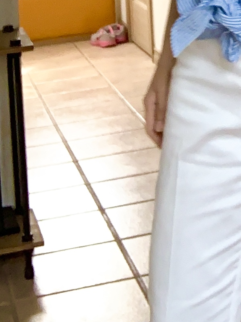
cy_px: -198
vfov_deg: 14.4
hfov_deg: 11.2
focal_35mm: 125
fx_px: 1161
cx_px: 405
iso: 160
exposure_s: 1/60
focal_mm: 2.87
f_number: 2.2
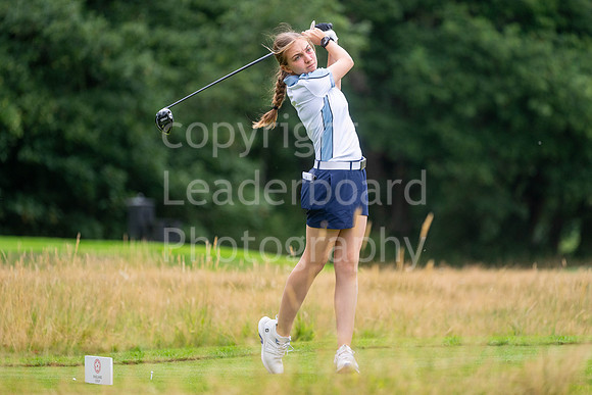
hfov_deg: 6.9
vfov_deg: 4.6
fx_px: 4934
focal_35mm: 300
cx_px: 296
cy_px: 198
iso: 500
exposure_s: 1/800
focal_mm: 300
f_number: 4
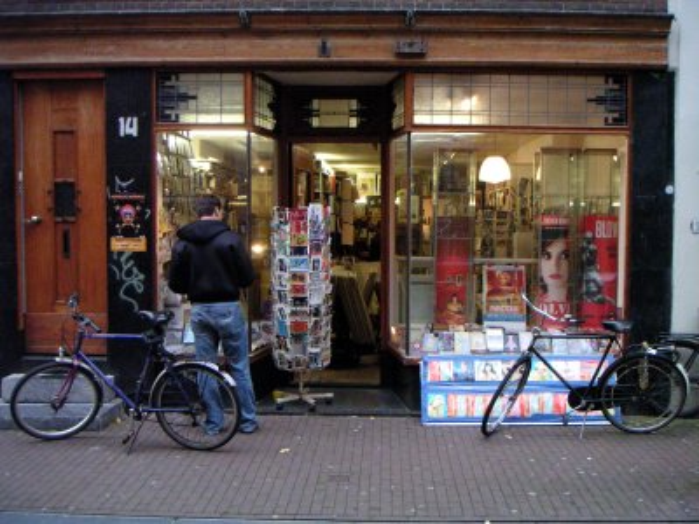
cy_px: 262
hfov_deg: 46.8
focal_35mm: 40
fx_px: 808
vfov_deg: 36.0
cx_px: 350
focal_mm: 6.2
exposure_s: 1/90
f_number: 2.8
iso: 400
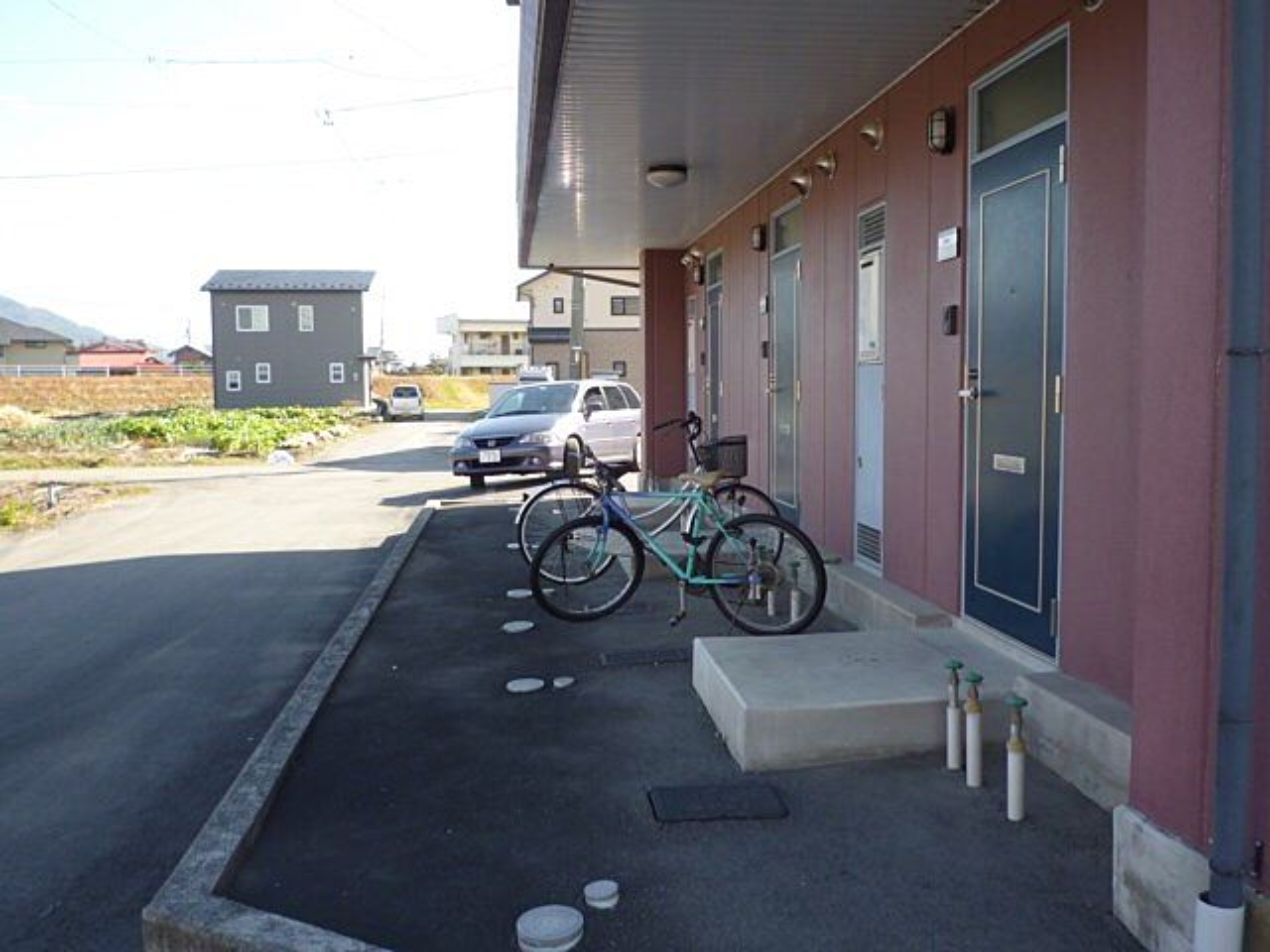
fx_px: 1101
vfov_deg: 46.8
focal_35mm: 30
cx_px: 635
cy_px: 476
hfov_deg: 60.0
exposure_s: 1/250
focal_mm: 4.4
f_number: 2.8
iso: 80
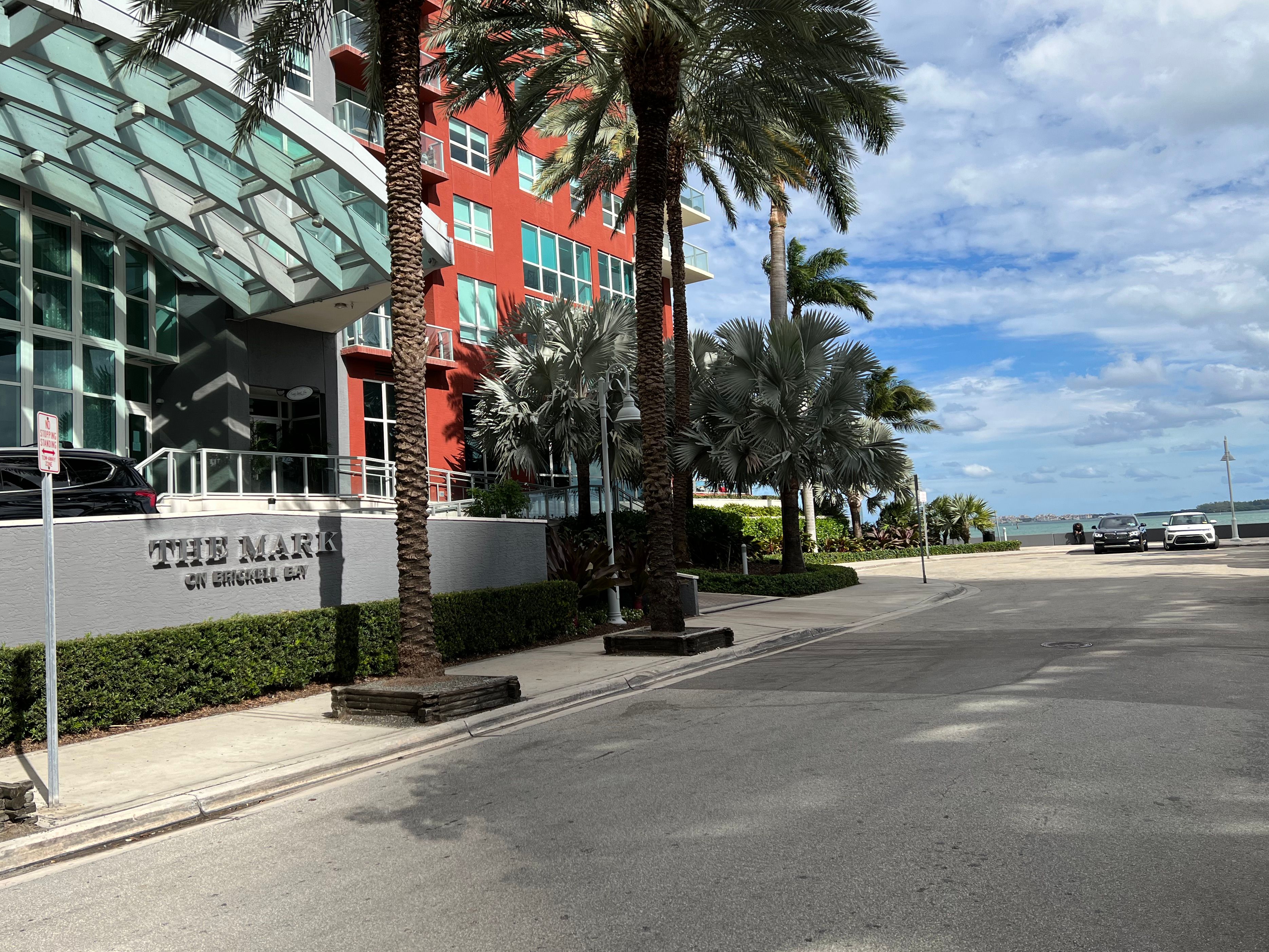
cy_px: 441
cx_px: 586
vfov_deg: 49.7
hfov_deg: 63.4
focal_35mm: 28
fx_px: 1026
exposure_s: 1/4630
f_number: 1.5
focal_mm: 5.7
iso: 50
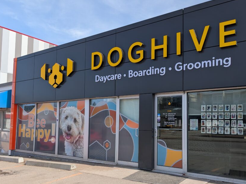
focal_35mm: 30
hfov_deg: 59.3
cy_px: 110
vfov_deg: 46.5
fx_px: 213
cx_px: 152
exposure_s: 1/1018
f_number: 1.68
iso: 21
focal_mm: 6.9
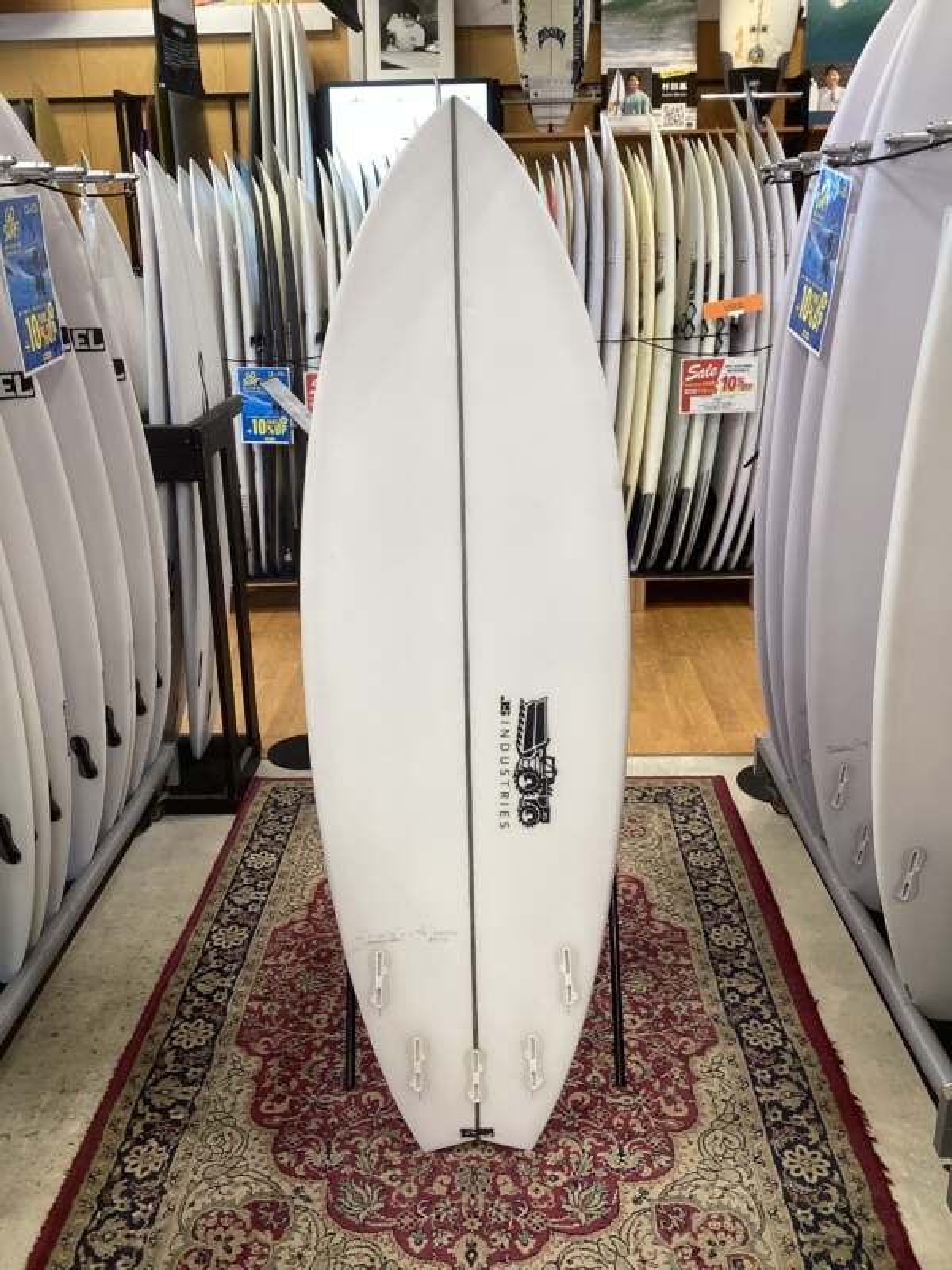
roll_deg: -1.7
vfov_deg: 58.4
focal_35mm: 31
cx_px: 476
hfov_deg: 45.4
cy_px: 635
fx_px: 1137
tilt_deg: -18.8
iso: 64
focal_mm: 3.3
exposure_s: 1/50
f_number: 2.4
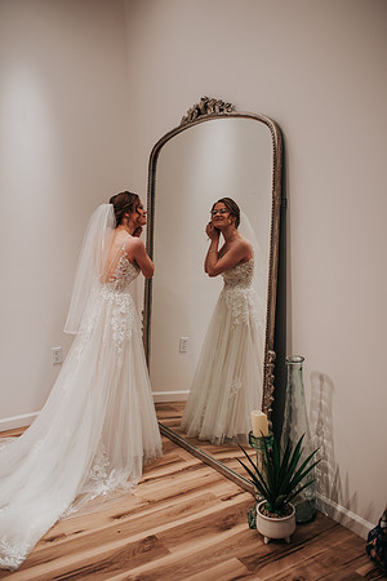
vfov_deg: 54.4
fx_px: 564
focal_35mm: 35
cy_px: 290
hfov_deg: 37.9
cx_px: 194
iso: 140
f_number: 2.8
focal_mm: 35
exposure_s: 1/125
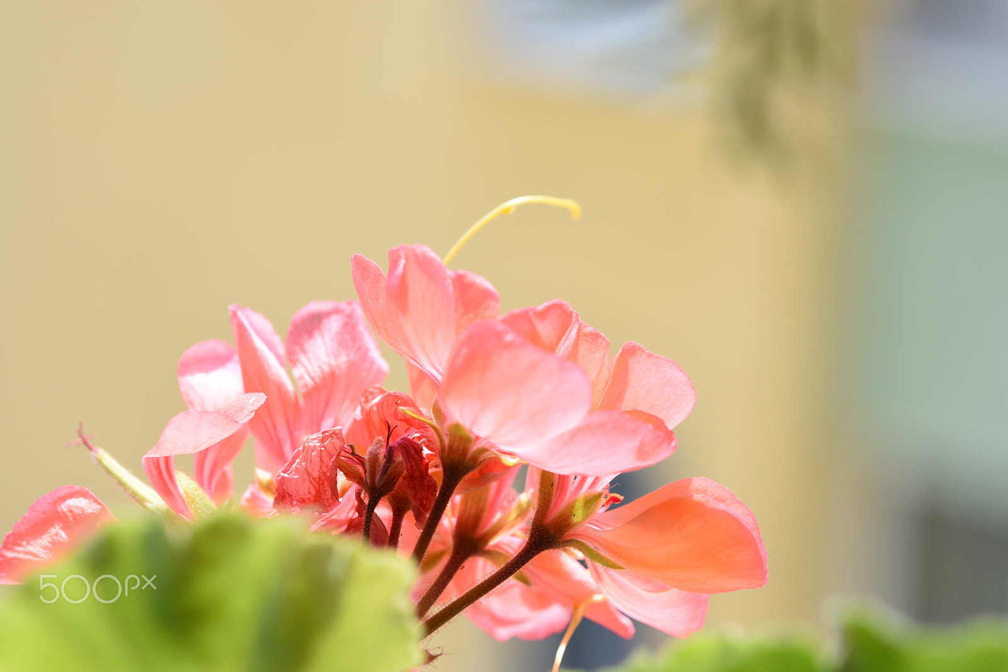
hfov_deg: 22.6
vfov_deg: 15.2
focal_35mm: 90
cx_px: 504
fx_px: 2519
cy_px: 336
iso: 100
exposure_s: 1/160
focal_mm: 60
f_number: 5.6
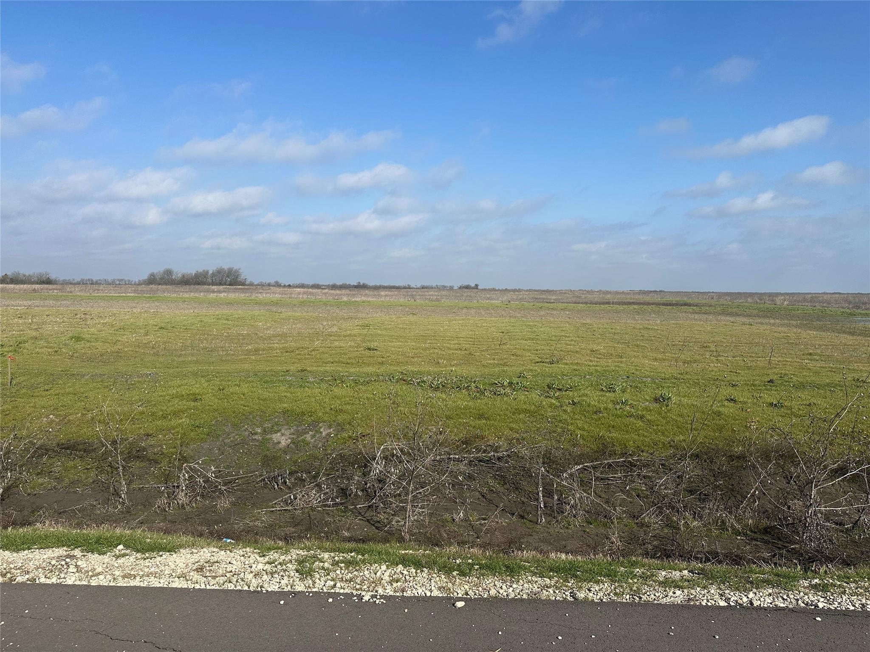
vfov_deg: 56.8
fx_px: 603
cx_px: 435
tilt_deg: -4.4
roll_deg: -0.6
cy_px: 326
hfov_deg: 71.6
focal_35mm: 24
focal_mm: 6.86
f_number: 1.78
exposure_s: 1/6211
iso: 80
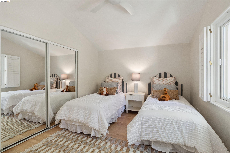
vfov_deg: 73.7
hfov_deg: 96.7
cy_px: 76
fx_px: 102
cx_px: 115
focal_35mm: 16
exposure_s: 1/3.33
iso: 200
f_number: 11
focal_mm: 16
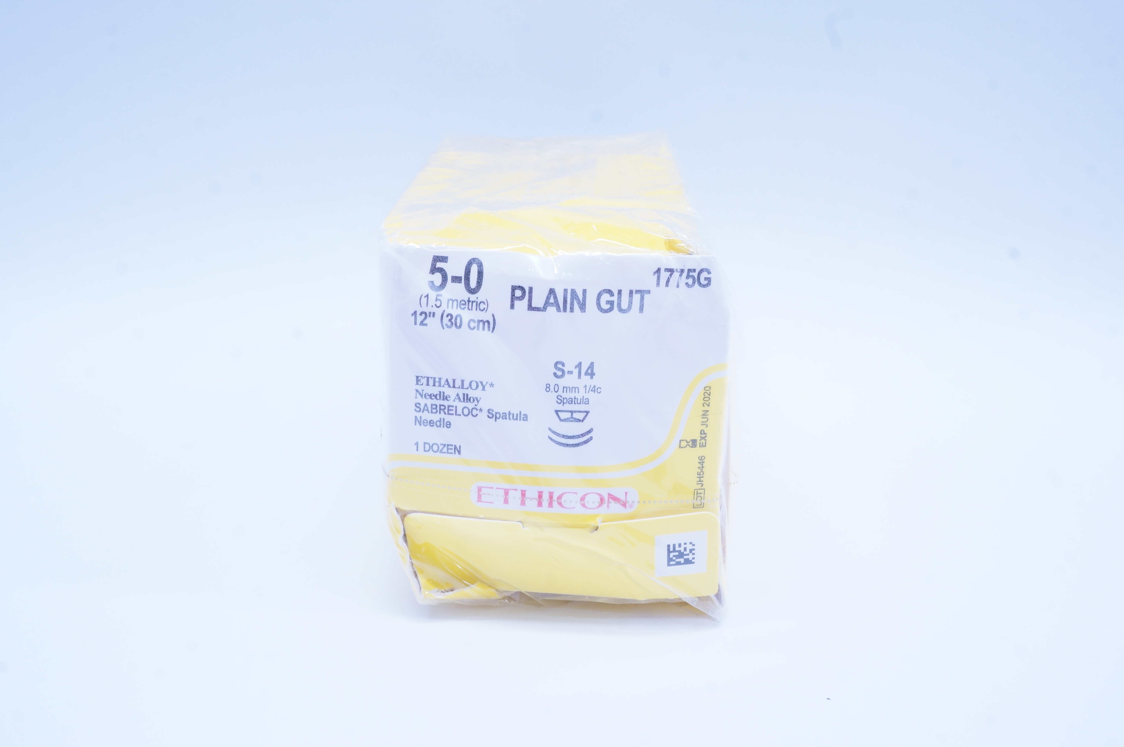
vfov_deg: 32.9
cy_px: 374
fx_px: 1263
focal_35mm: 40
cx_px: 562
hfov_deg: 48.0
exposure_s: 1/10
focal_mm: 27
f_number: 14
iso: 400
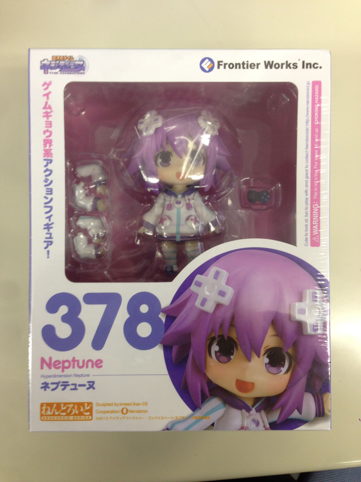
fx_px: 459
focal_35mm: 33
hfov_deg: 42.9
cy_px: 241
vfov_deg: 55.4
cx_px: 180
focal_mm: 4.12
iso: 80
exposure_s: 1/20
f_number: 2.4
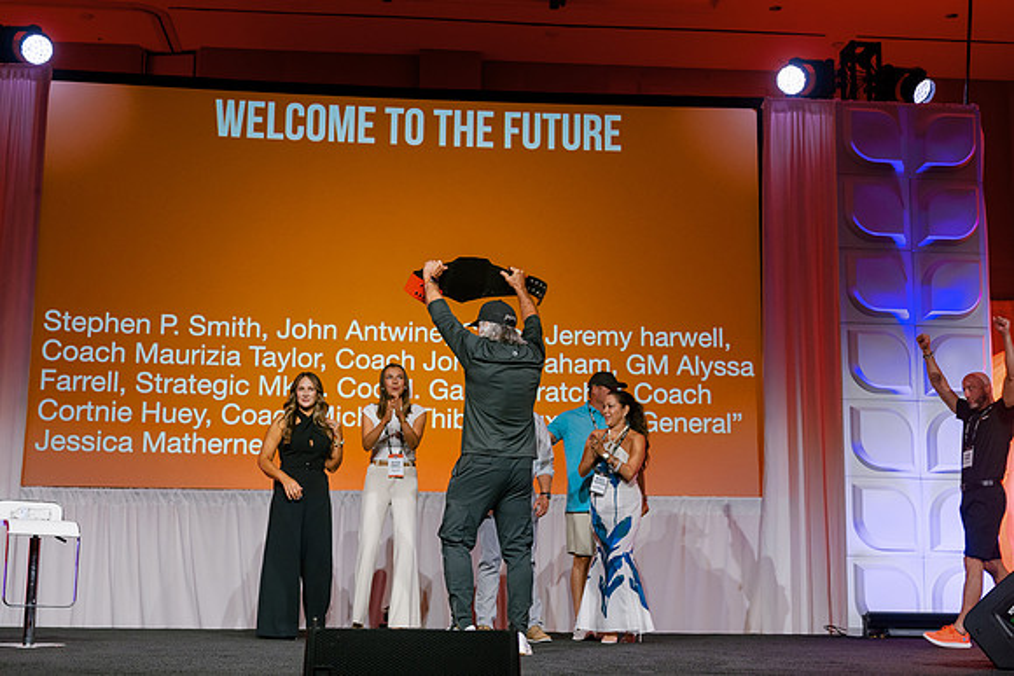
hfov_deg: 39.6
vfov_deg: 27.0
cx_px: 507
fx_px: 1409
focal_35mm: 50
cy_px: 338
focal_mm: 50
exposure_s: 1/200
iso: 800
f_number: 4
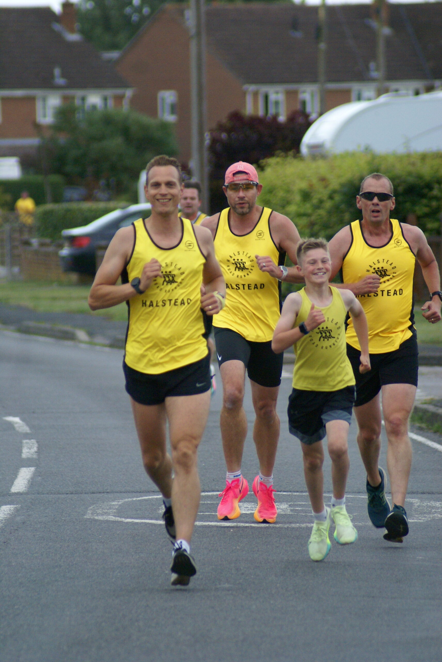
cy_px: 331
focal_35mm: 450
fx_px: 8272
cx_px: 221
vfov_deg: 4.6
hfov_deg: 3.1
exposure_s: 1/320
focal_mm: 300
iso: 800
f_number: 5.6
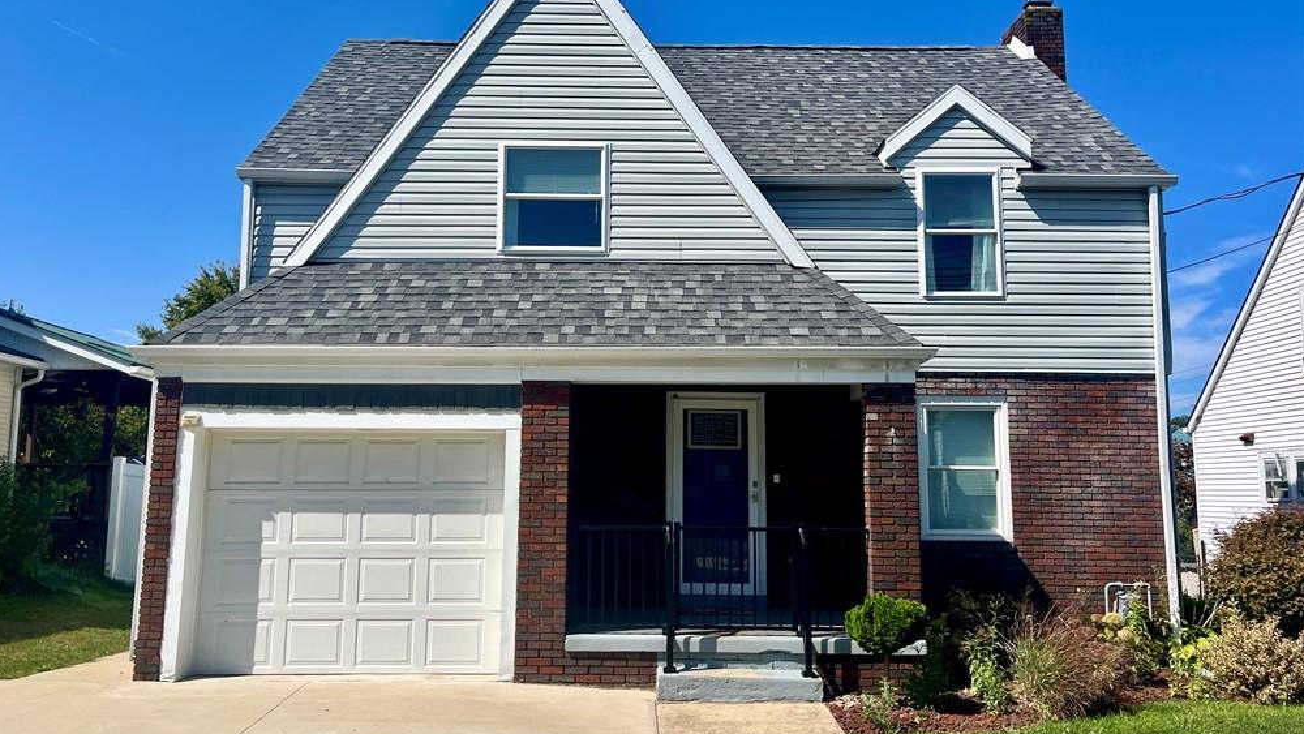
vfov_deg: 40.2
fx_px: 1003
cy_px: 351
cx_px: 642
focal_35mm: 29
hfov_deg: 66.1
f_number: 1.6
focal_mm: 5.1
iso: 50
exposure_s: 1/4854
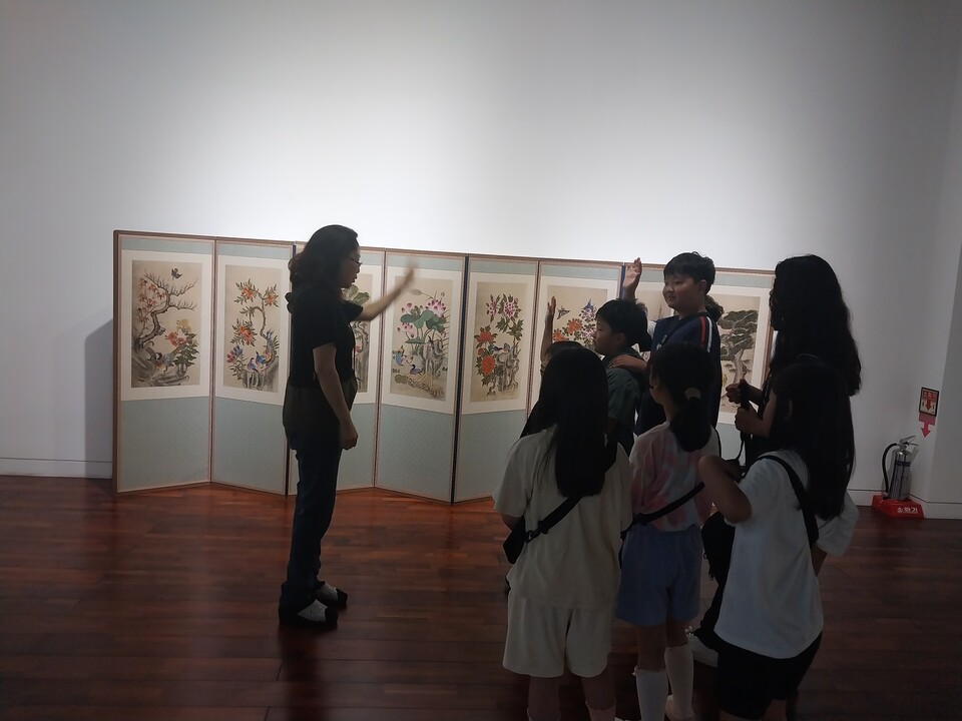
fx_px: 723
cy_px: 360
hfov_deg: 67.3
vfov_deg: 53.1
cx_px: 481
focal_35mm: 26
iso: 160
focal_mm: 4
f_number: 1.8
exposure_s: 1/60
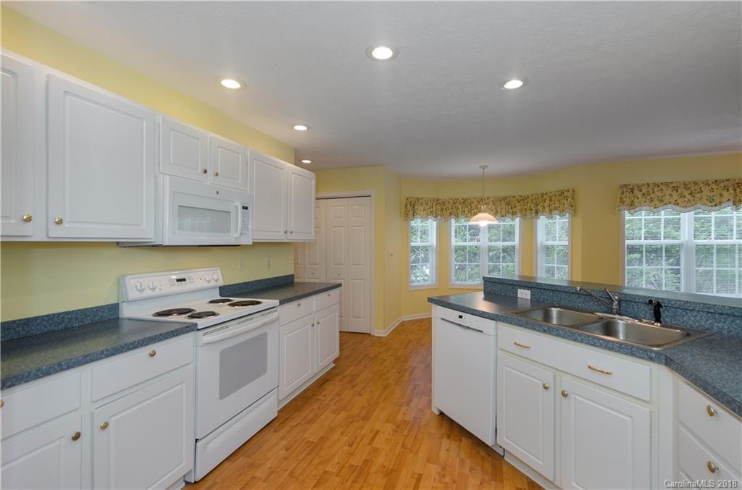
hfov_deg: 100.5
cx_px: 371
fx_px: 308
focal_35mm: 15
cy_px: 245
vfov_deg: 77.0
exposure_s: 1/40
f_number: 7.1
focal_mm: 10
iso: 200
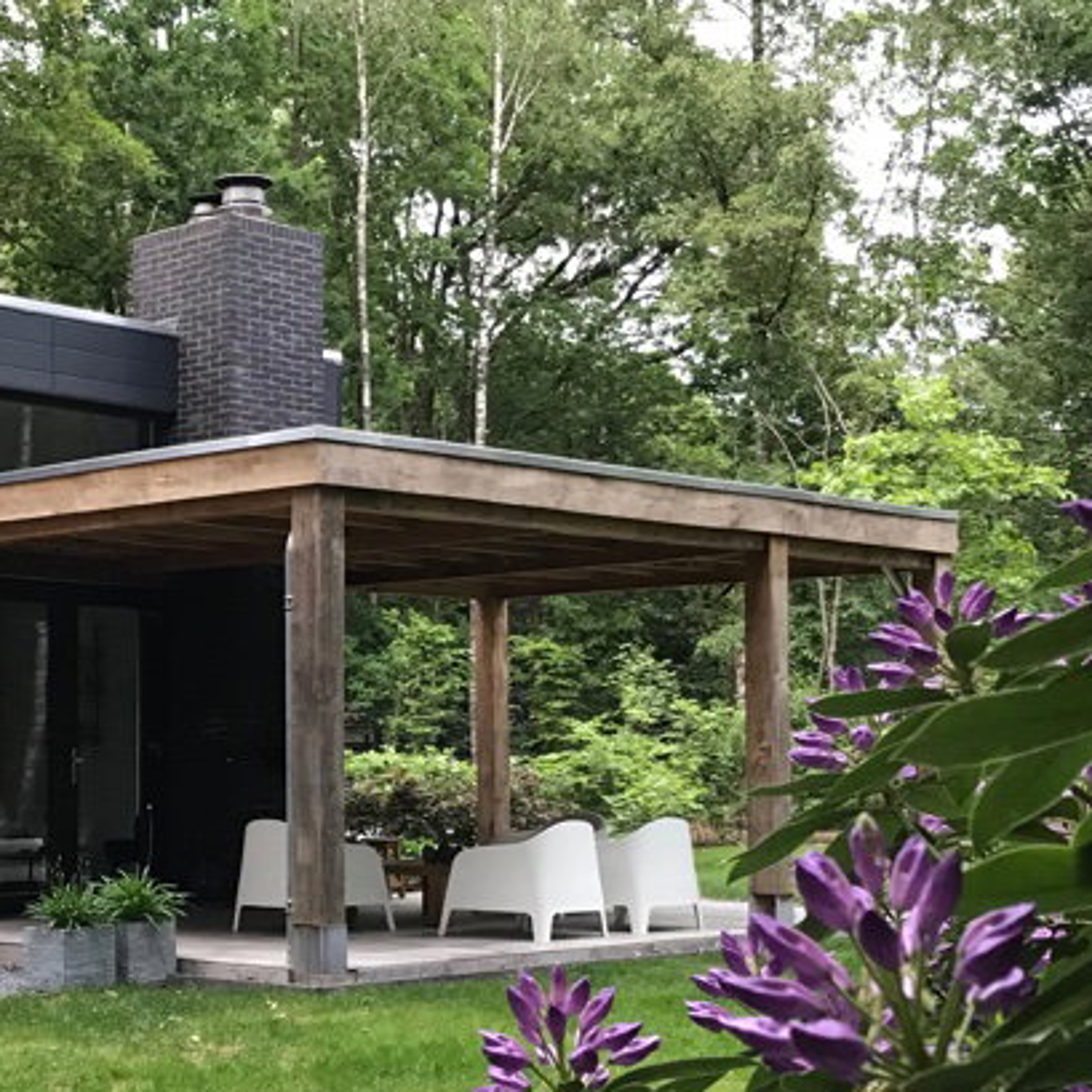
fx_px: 2213
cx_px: 248
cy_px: 681
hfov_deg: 27.3
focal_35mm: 62
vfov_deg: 27.6
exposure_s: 1/17
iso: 50
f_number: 1.8
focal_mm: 3.99
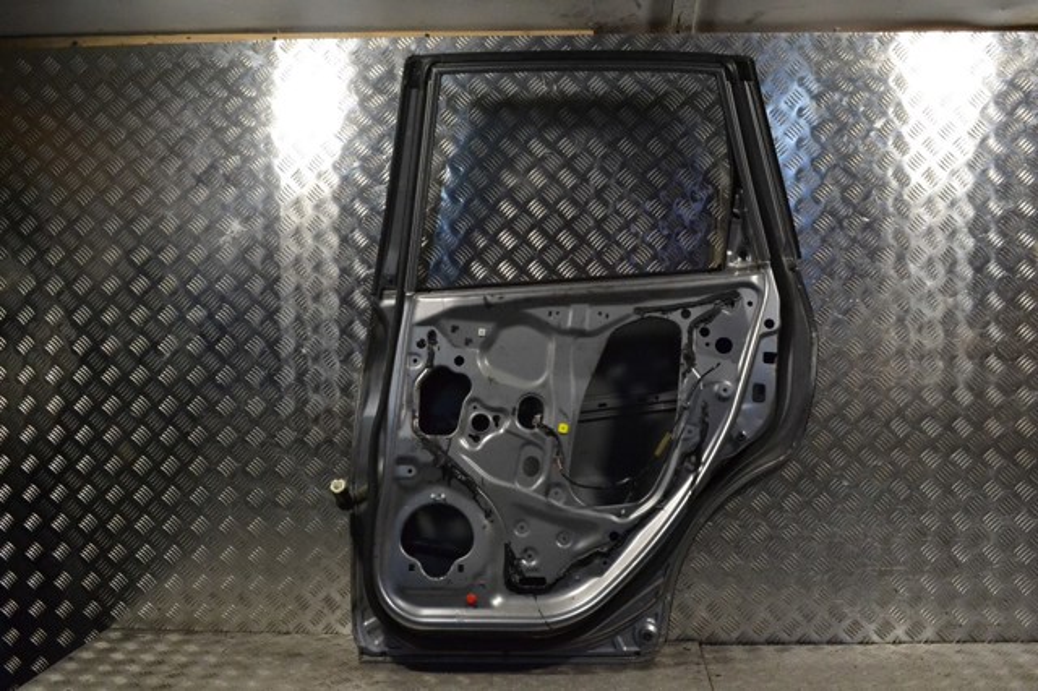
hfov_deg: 53.2
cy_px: 346
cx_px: 519
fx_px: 1037
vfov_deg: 36.8
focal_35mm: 36
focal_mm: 24
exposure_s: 1/500
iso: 3200
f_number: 11
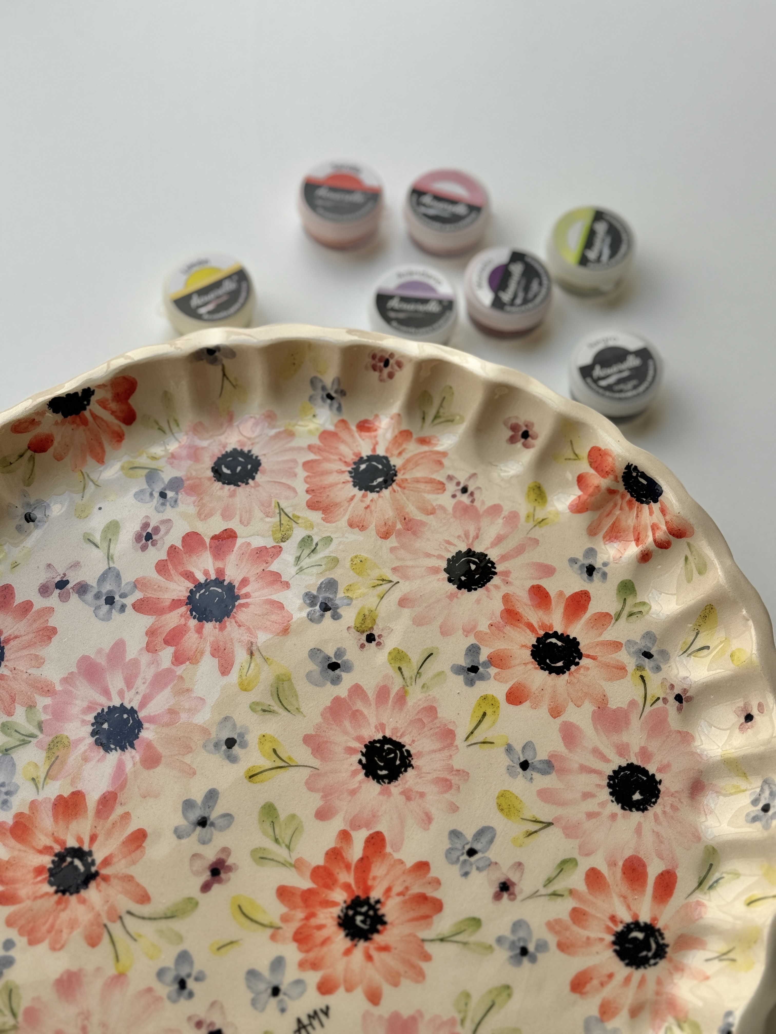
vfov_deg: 39.7
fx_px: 1435
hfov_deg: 30.3
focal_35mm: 48
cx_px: 388
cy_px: 517
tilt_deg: -63.3
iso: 64
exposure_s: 1/1027
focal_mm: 6.76
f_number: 1.78
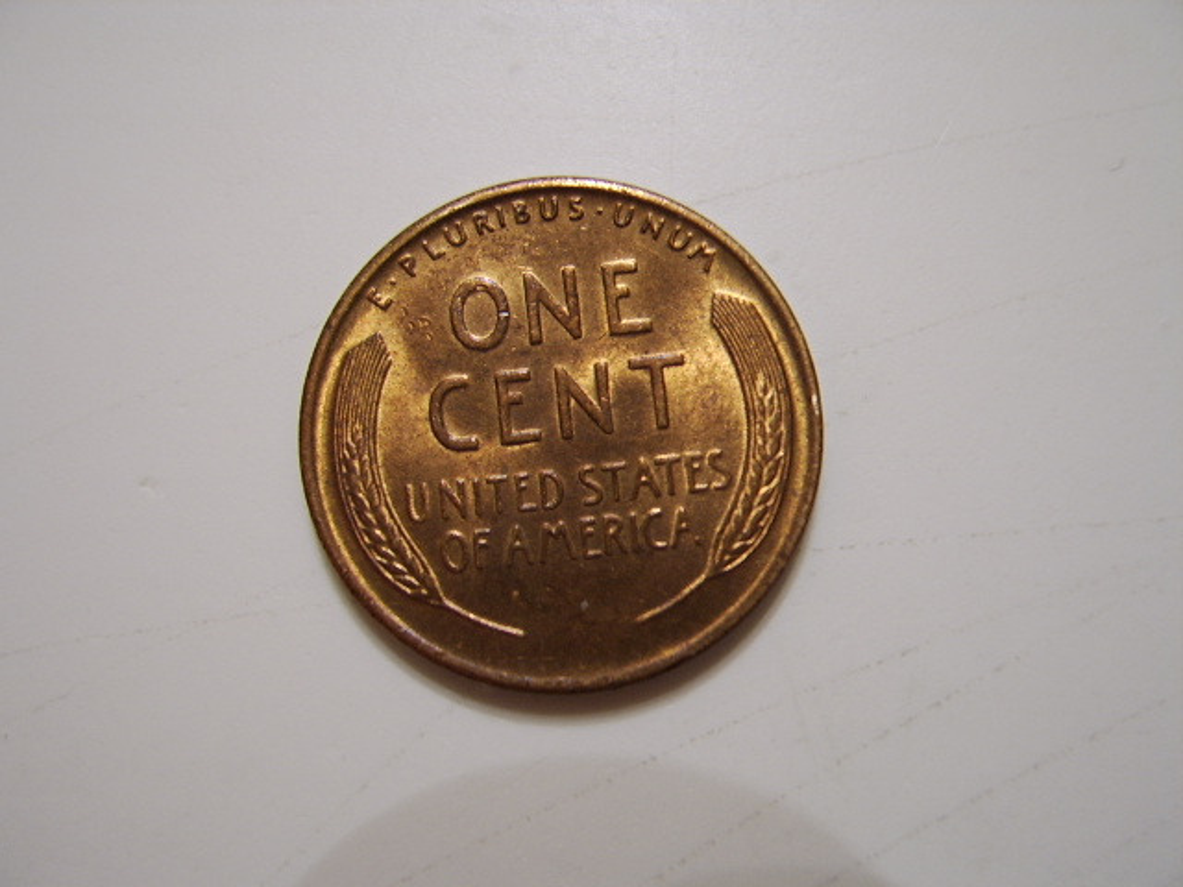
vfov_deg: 45.4
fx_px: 1059
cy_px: 444
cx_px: 592
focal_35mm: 31
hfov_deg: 58.4
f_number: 2.7
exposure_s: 1/4
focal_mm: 8.13
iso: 71
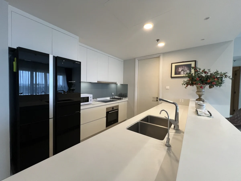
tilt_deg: -2.4
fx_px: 91
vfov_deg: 89.9
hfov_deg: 106.2
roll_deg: -1.1
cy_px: 90
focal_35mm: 13
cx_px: 120
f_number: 1.8
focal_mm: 1.57
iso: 125
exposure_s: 1/100
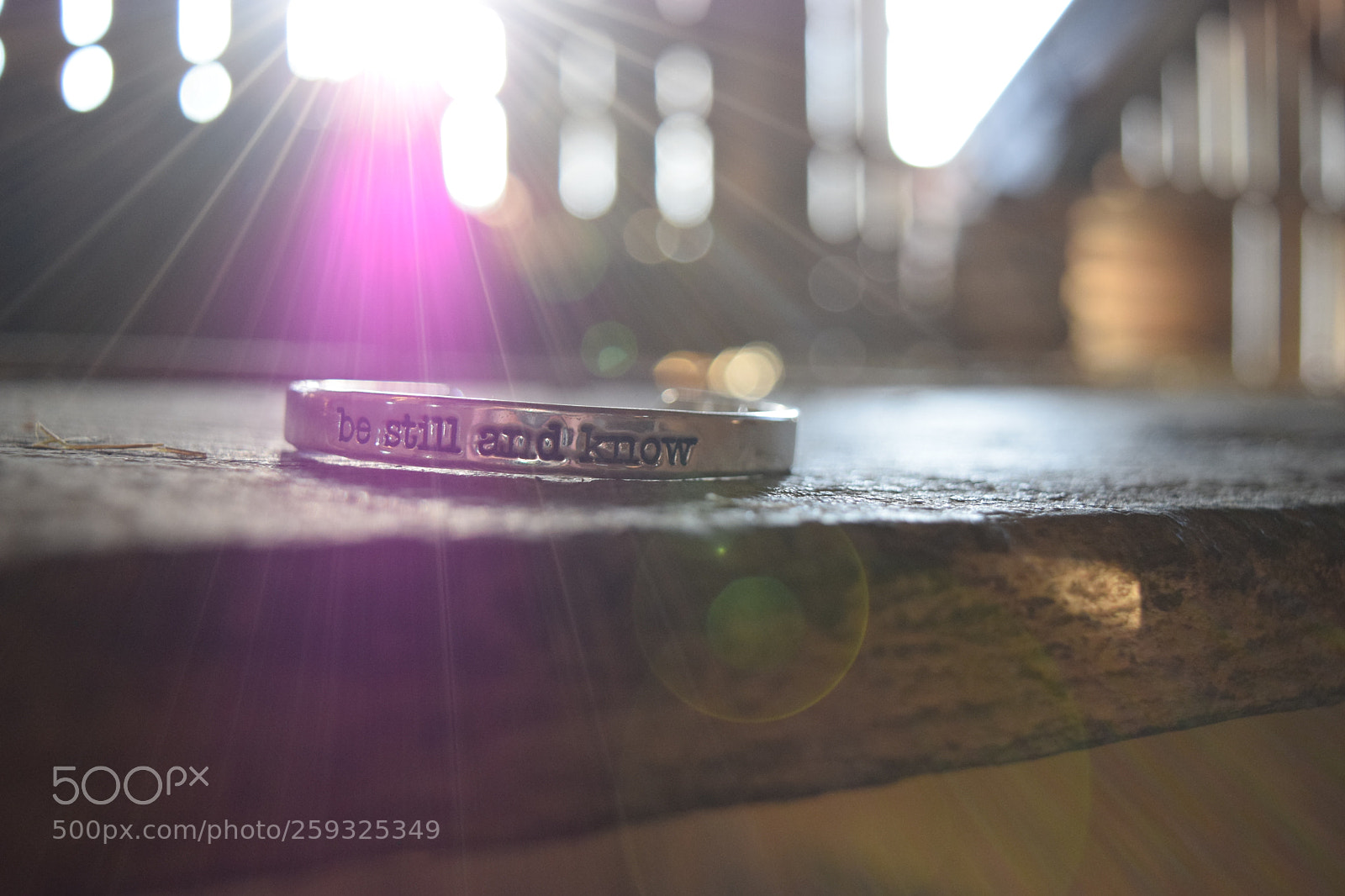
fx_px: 1625
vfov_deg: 30.8
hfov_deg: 45.0
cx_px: 672
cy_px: 448
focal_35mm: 44
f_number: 4.2
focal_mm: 29
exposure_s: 1/125
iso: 1400
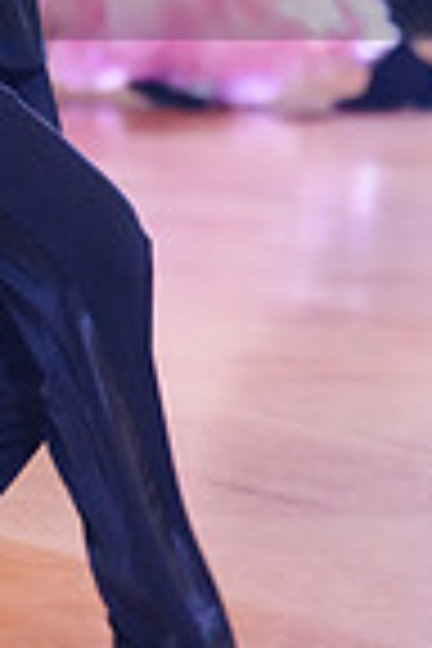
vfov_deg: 5.1
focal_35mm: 403
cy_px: -108
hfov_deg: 3.4
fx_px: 7253
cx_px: -106
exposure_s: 1/400
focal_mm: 100
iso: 5000
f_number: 2.8
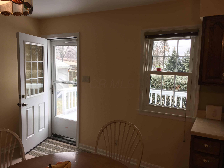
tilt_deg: -7.0
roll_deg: -0.5
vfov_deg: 48.2
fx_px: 188
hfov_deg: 61.7
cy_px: 84
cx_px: 112
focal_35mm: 29
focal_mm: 4.15
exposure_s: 1/120
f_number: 2.2
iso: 32
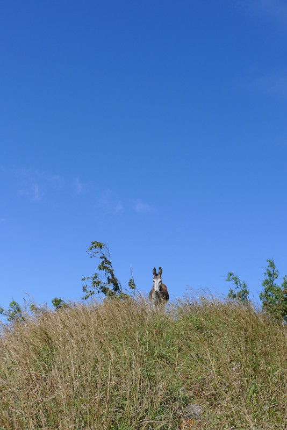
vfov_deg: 41.9
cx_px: 144
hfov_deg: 28.7
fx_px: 562
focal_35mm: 47
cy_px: 215
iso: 80
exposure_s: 1/800
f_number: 4
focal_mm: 10
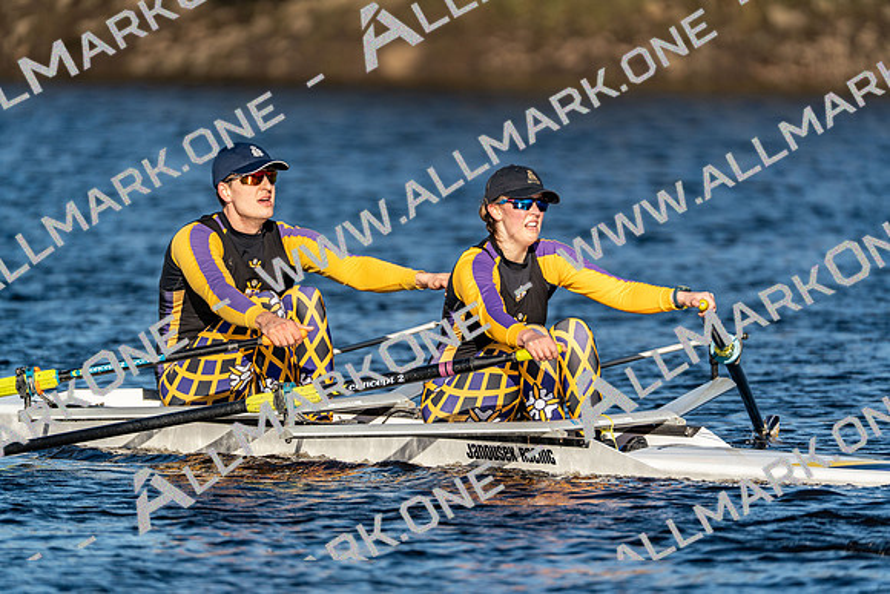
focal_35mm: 600
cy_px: 297
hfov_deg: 3.4
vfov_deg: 2.3
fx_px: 14836
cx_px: 445
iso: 320
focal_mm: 600
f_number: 6.3
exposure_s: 1/2000
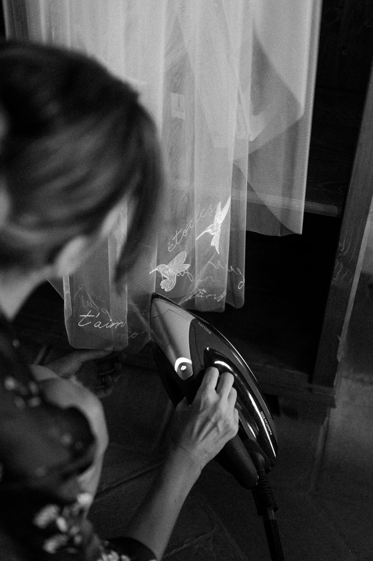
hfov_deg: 27.0
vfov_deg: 39.6
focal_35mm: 50
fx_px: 778
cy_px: 280
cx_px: 186
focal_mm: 50
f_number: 2.5
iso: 2500
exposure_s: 1/250
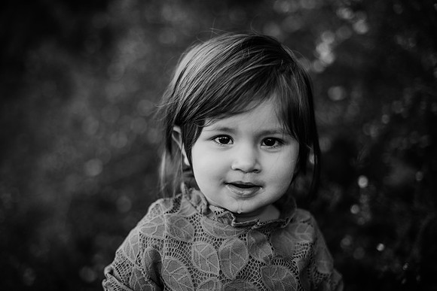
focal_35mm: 50
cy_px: 146
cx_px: 218
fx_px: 607
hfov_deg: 39.6
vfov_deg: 27.0
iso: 160
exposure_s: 1/1000
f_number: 2
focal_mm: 50
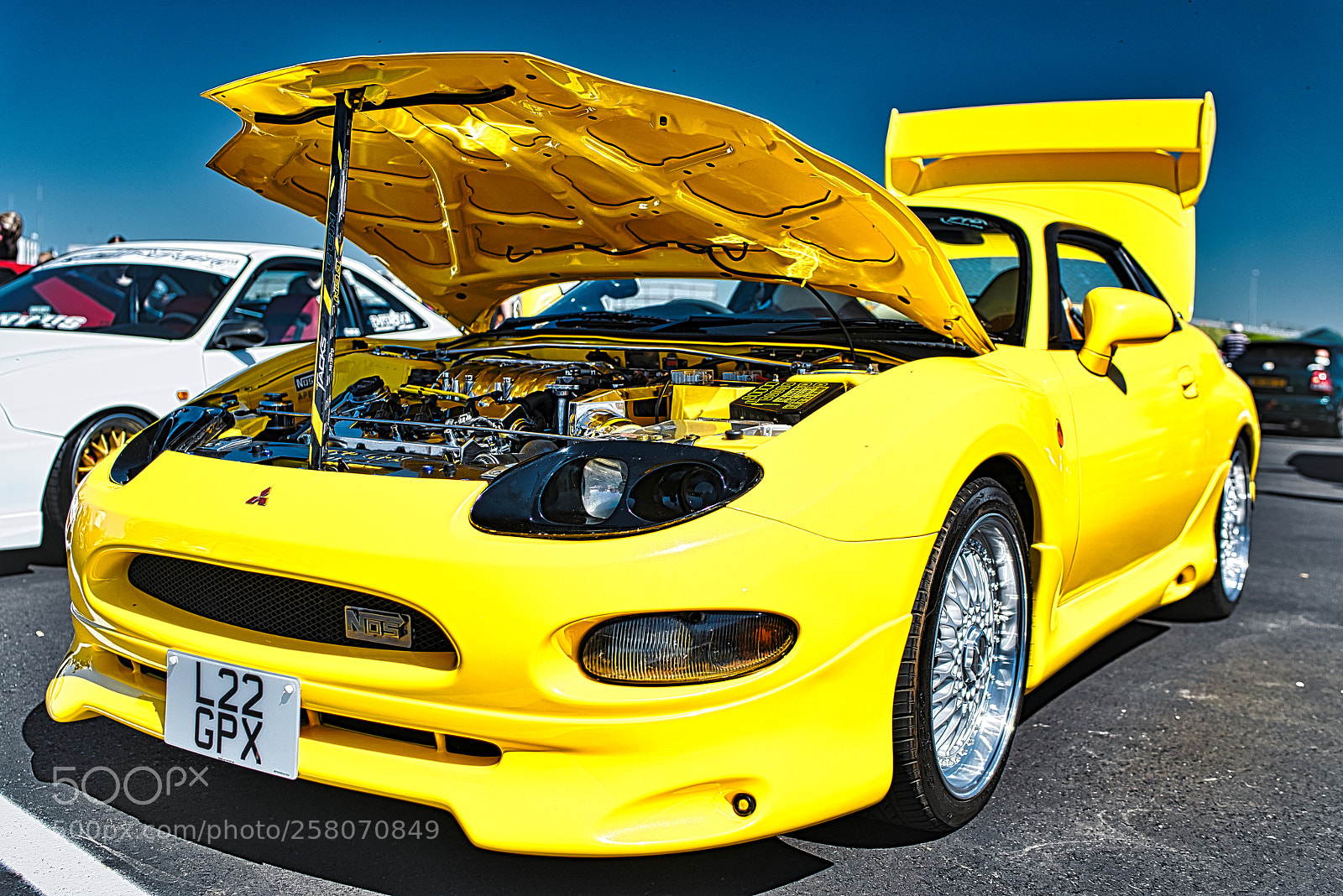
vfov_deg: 37.9
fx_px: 1306
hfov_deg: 54.4
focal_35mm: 35
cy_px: 448
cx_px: 672
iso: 100
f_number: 2.8
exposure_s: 1/1000
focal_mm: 35
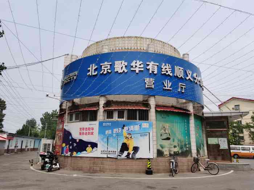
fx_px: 198
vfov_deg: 51.4
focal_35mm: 27
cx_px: 127
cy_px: 95
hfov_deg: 65.3
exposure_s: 1/5000
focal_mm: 5.56
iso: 50
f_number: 1.6
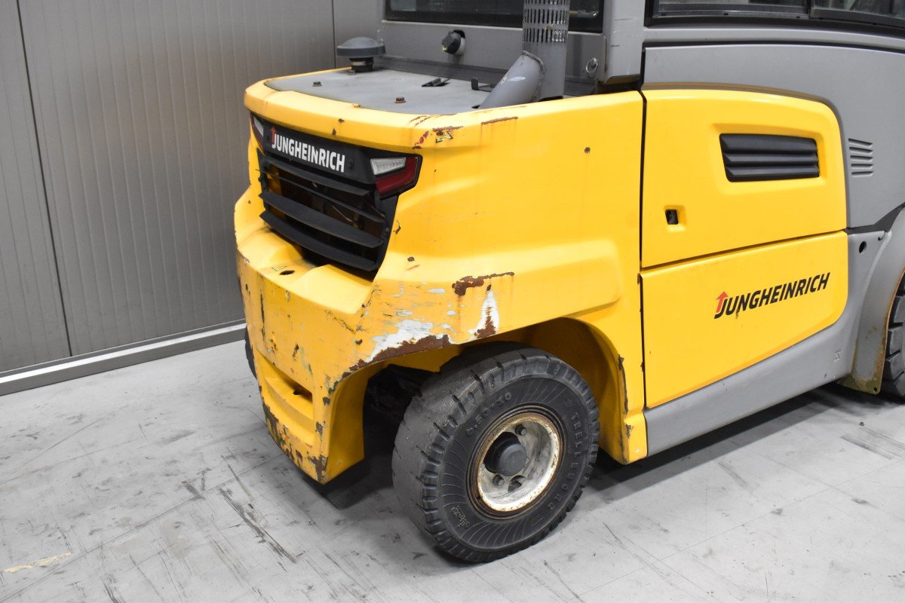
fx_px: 905
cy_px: 302
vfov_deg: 36.9
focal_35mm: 36
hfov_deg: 53.1
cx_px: 452
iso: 1600
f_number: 5
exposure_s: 1/40
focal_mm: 24
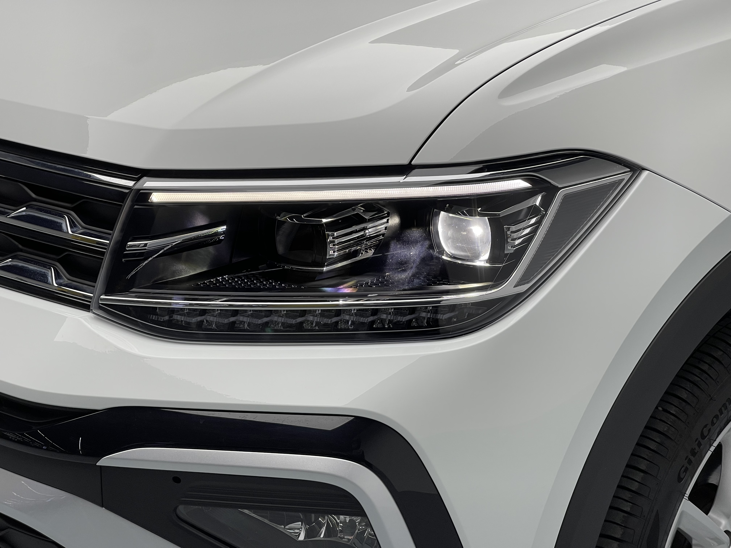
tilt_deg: -18.1
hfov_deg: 30.3
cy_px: 274
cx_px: 366
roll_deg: -2.0
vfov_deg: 22.9
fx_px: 1352
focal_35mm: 64
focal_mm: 7.5
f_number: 2.2
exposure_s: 1/100
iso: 25
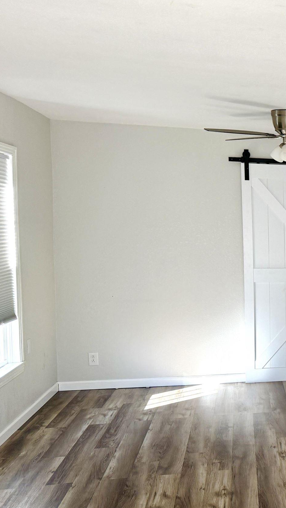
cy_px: 288
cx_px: 435
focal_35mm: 48
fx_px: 647
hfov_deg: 21.0
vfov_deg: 42.8
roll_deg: -1.1
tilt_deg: -5.8
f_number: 1.78
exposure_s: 1/184
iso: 125
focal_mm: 6.76
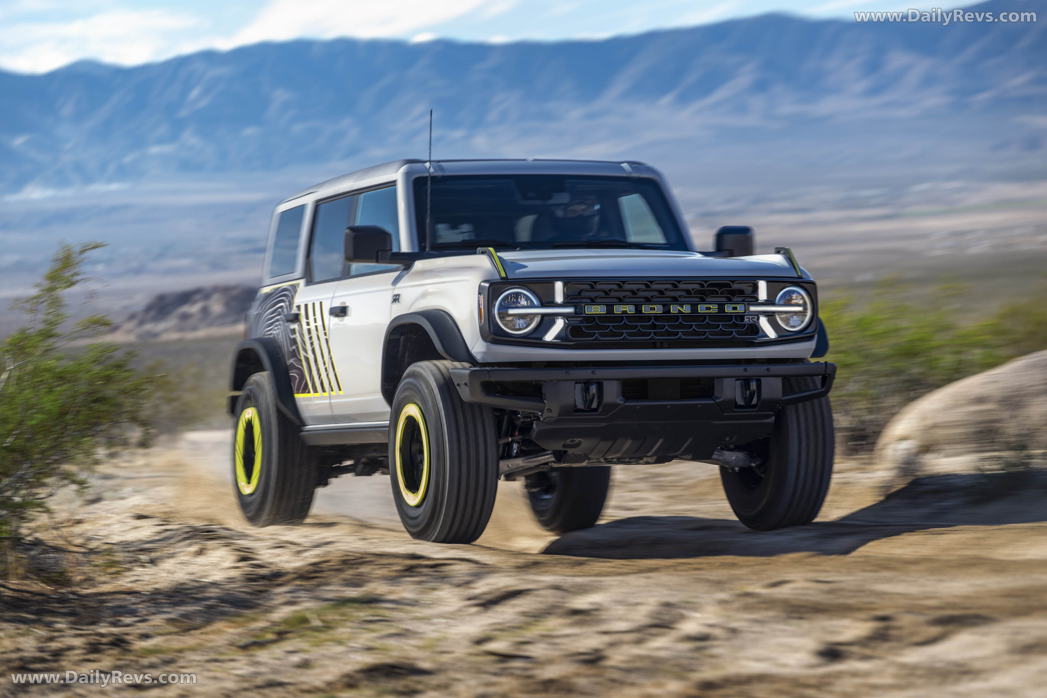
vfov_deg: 11.4
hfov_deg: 17.1
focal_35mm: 120
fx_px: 3490
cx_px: 524
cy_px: 349
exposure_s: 1/50
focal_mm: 120
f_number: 4
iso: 32
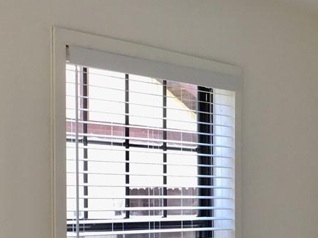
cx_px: 240
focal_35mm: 106
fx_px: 973
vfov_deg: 13.7
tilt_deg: -0.9
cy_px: 241
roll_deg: -0.2
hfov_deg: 18.4
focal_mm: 4.15
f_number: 2.2
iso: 32
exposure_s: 1/120
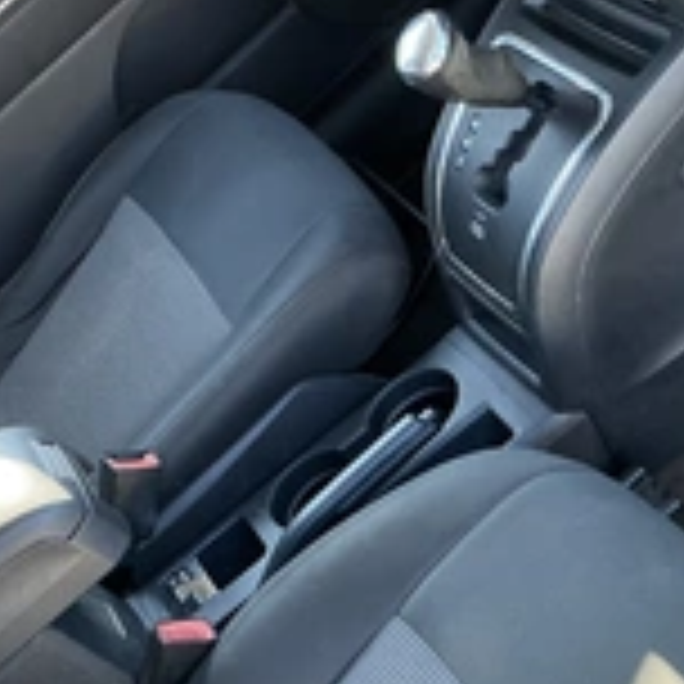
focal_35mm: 65
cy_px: 594
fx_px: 1453
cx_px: 130
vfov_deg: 25.8
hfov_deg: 26.0
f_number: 1.8
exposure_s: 1/88
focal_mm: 3
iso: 64
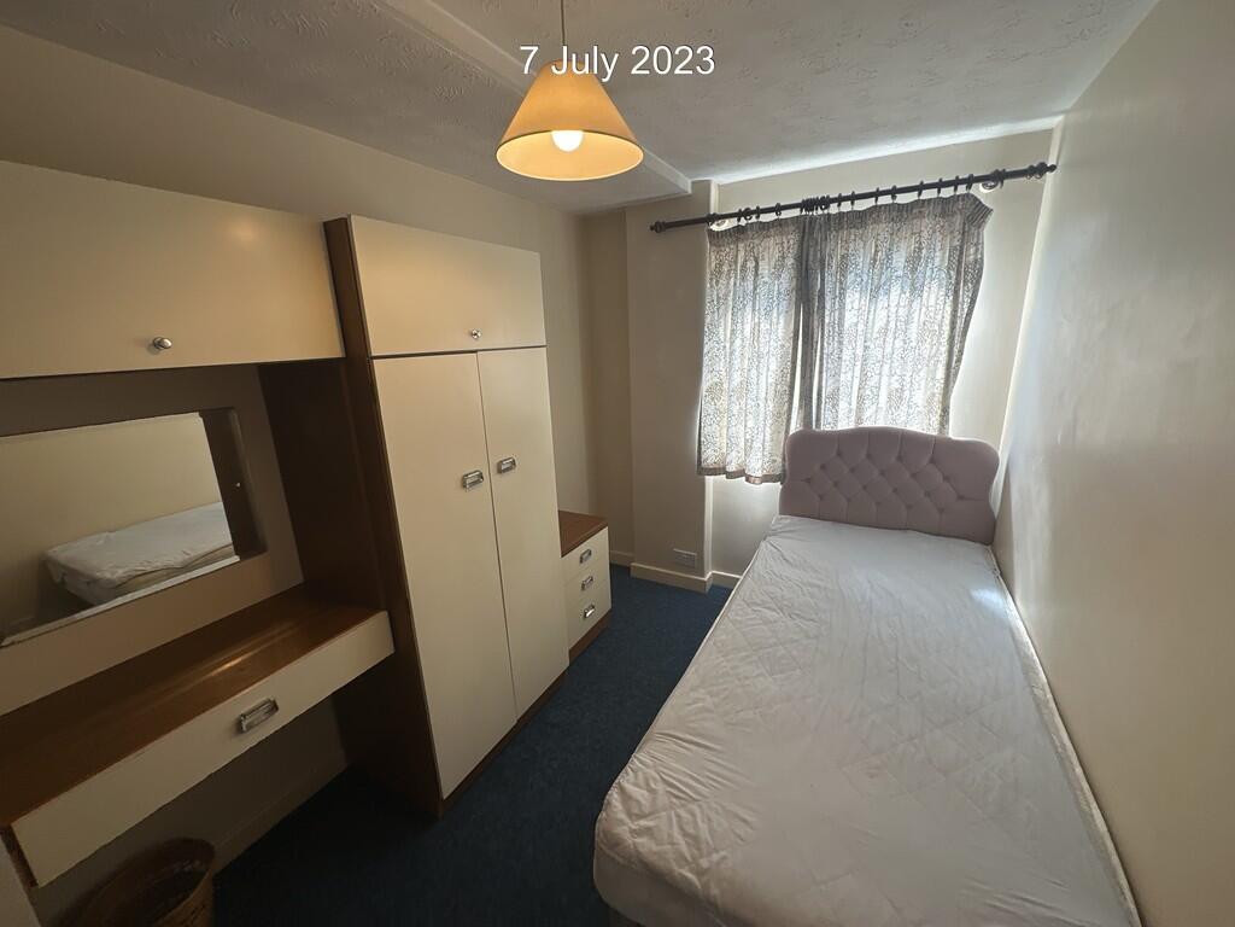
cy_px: 464
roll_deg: +4.8
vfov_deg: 85.7
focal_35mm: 14
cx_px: 618
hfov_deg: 102.1
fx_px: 499
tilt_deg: -12.3
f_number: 2.2
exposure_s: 1/187
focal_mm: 2.22
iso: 40
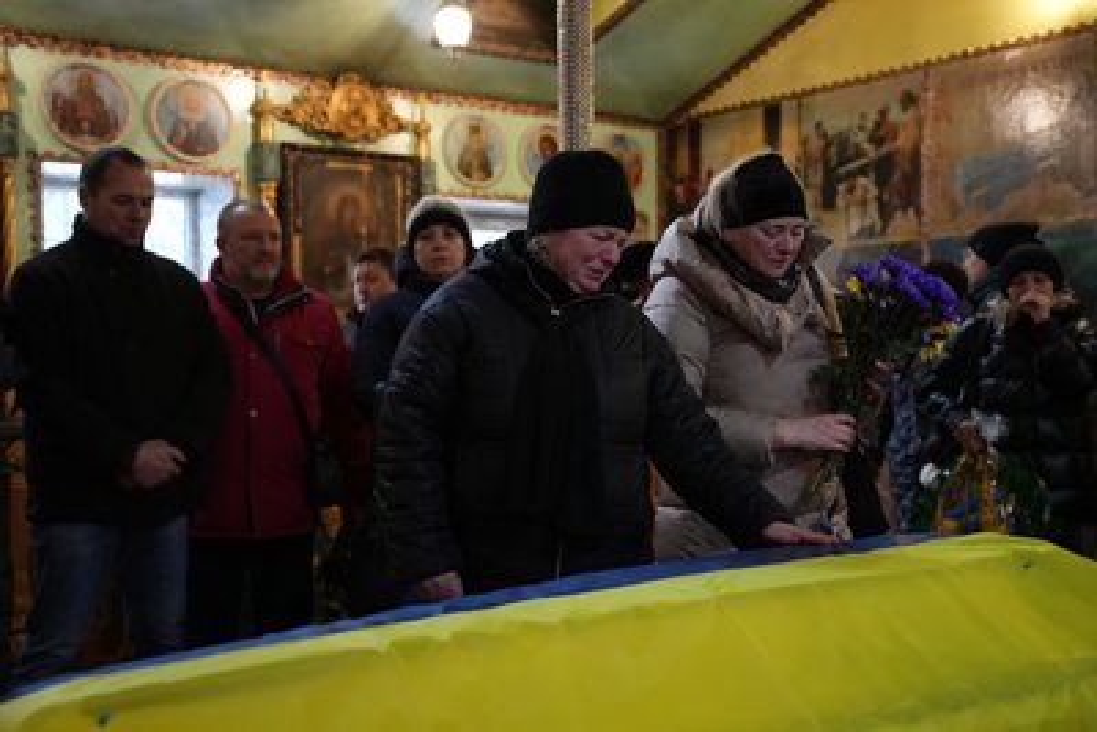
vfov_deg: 29.3
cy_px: 366
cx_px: 548
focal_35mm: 46
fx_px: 1402
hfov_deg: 42.7
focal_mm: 46
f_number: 3.2
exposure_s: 1/500
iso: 10000
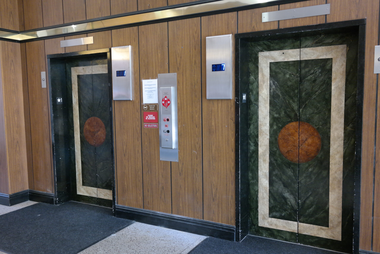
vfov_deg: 43.6
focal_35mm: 30
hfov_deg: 61.9
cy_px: 127
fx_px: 317
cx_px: 190
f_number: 3.5
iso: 1600
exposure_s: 1/40
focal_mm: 20
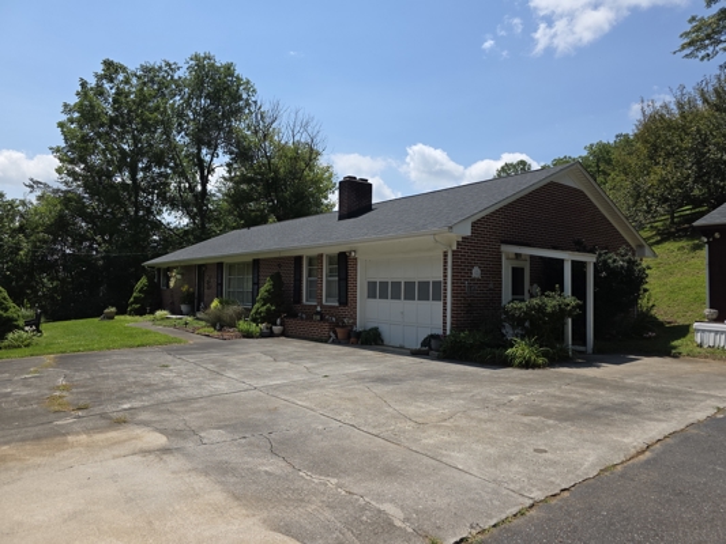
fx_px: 482
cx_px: 363
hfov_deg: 73.9
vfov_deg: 58.9
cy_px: 272
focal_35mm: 23
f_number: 1.7
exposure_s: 1/1102
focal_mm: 6.3
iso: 12
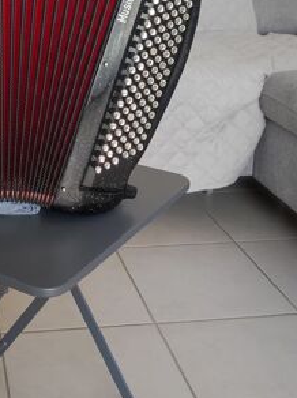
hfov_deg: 25.8
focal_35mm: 55
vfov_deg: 33.9
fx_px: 631
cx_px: 38
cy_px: 79
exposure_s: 1/33
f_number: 1.79
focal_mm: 4.7
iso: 894
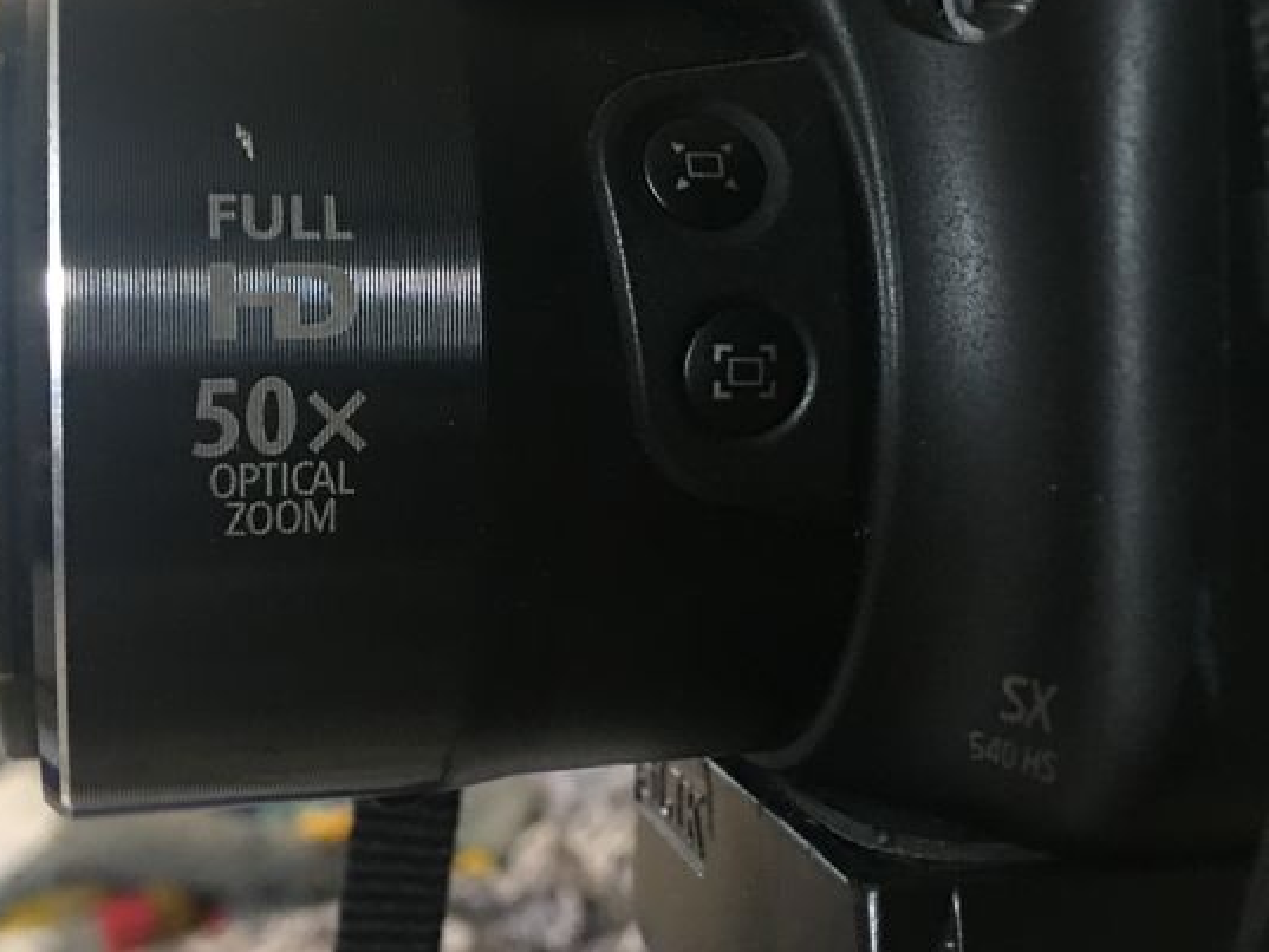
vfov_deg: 27.0
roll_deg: -2.1
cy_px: 366
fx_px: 1980
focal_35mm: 54
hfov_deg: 35.5
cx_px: 711
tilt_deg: +0.5
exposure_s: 1/10
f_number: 2.2
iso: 80
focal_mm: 4.15
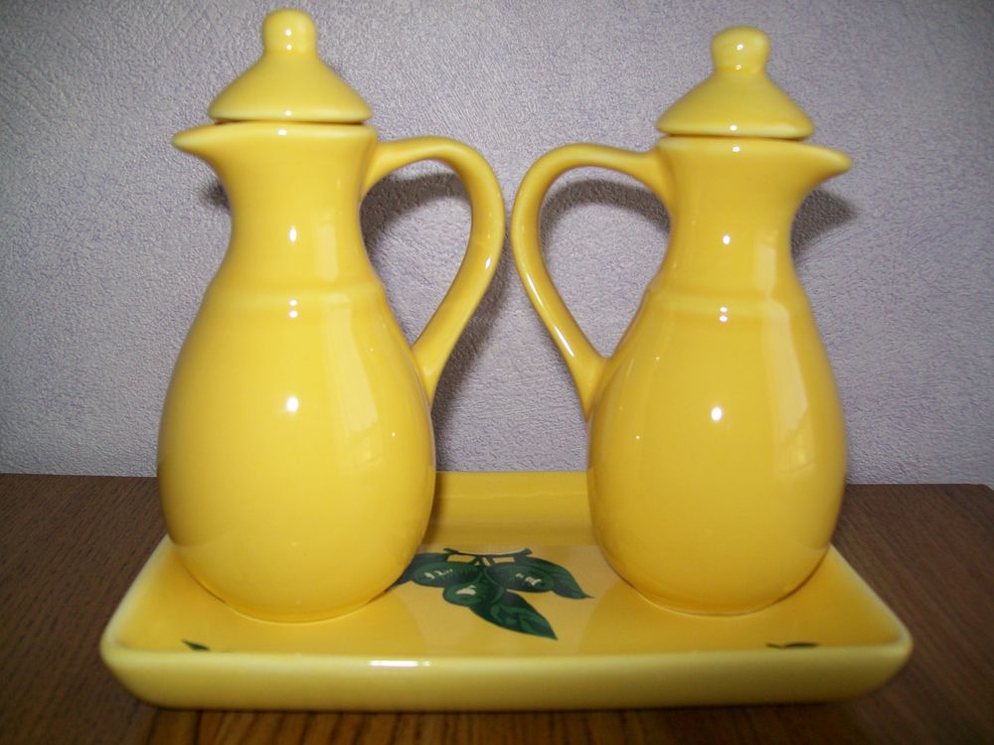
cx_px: 497
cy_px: 372
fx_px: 976
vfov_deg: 41.8
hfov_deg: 54.0
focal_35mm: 34
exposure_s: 1/60
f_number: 2.7
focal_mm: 6.1
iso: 64
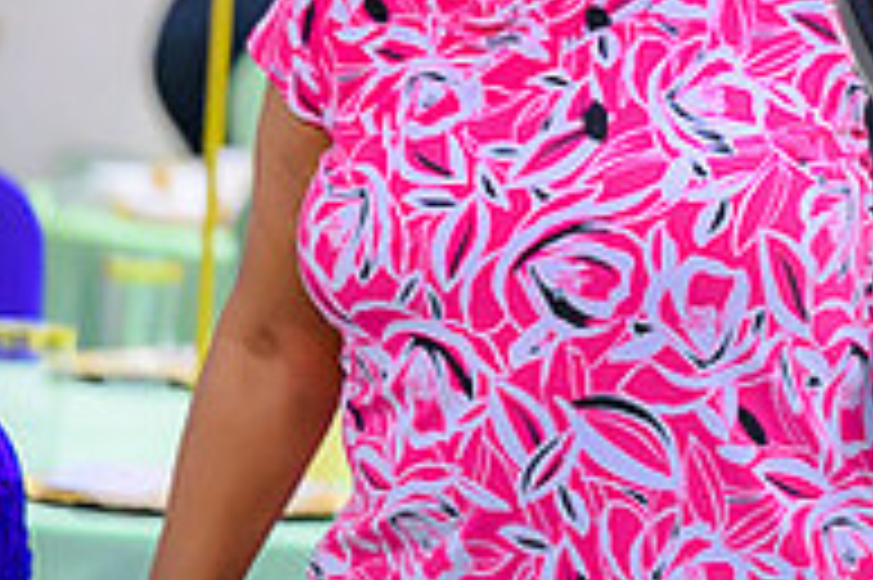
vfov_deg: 3.7
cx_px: 1269
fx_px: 9062
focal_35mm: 374
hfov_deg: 5.5
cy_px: -115
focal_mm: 125
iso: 3200
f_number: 2.8
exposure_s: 1/200
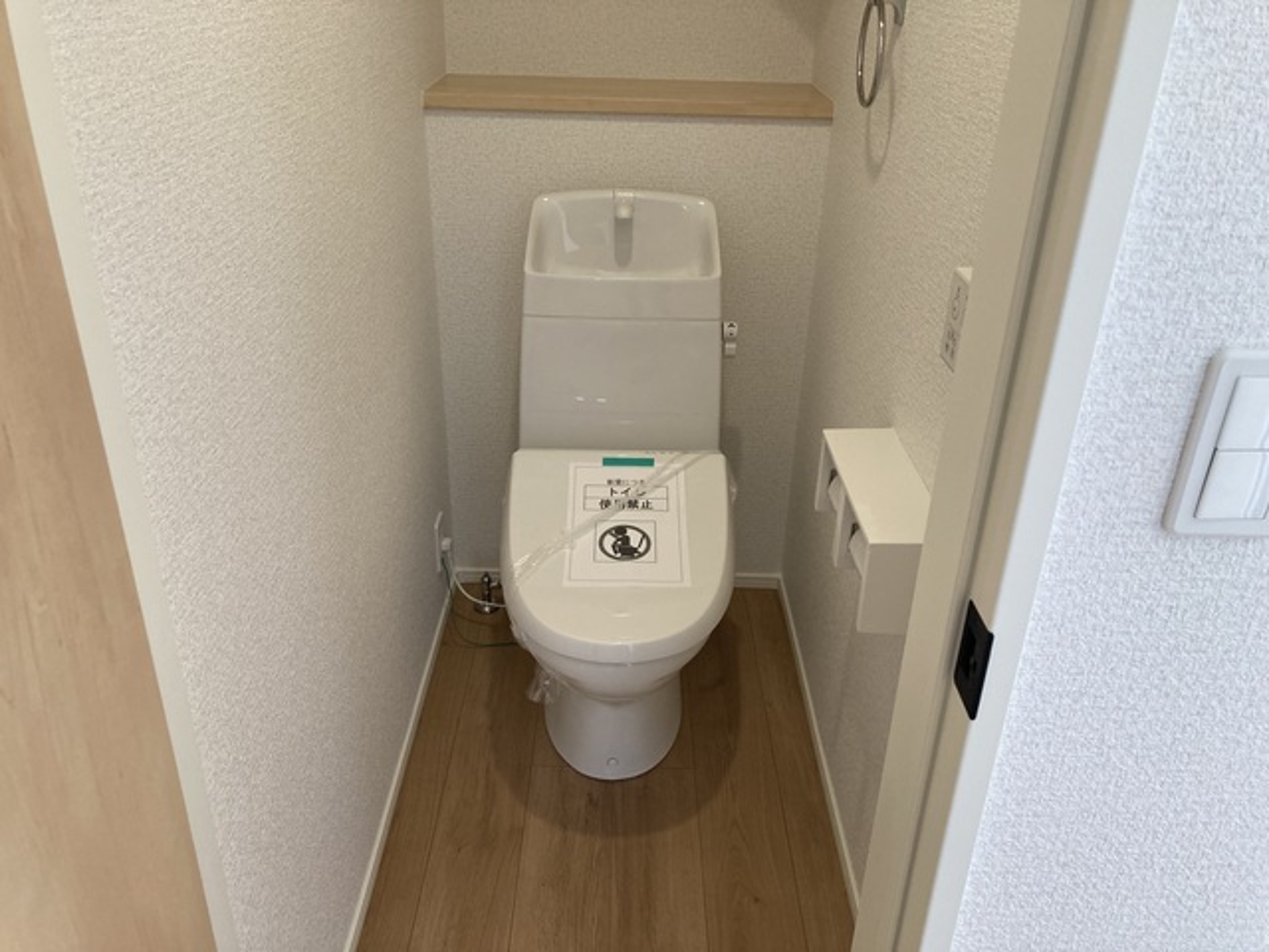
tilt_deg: -27.1
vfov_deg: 49.7
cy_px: 476
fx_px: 1026
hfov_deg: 63.4
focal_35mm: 28
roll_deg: -1.6
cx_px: 634
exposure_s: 1/105
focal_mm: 3.99
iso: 80
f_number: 1.8
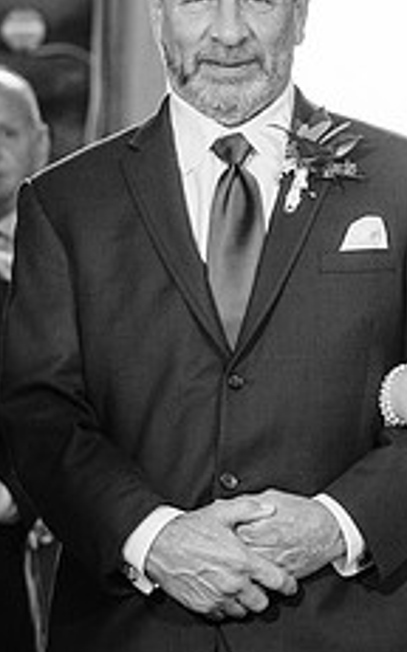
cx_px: 543
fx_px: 6277
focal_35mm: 353
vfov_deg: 6.0
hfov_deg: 3.7
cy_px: 284
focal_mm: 117
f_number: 4
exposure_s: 1/200
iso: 2000
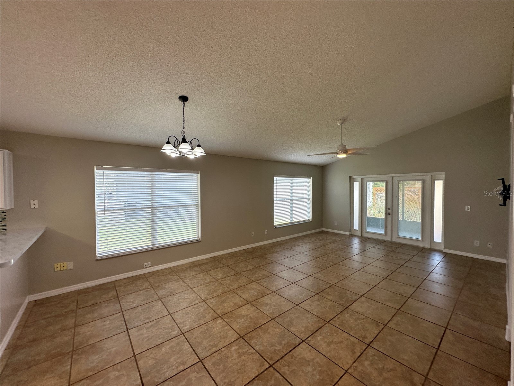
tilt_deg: -1.1
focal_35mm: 14
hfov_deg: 102.1
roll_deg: -0.2
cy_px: 193
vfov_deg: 85.7
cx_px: 257
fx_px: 208
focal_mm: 2.22
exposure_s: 1/120
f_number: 2.2
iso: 80
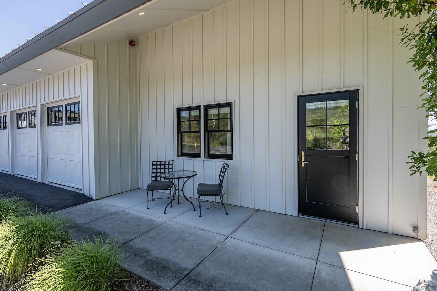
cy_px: 139
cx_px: 219
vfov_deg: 70.4
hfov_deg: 93.3
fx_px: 206
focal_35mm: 17
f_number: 9
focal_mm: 14
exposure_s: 1/200
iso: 250
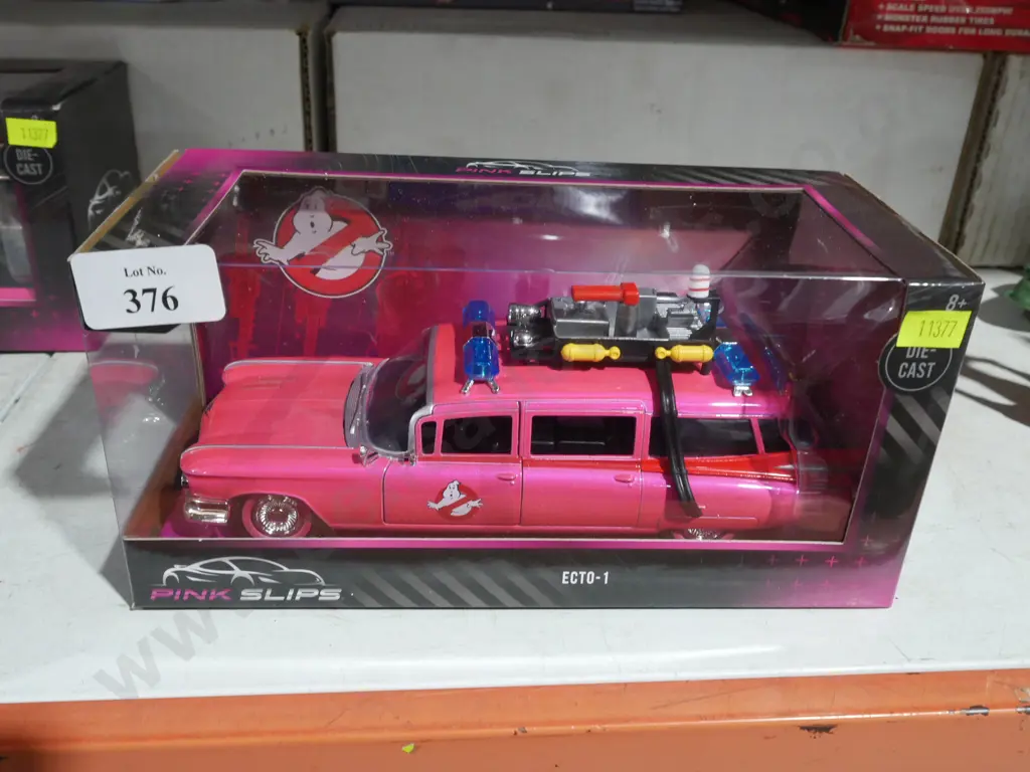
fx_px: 952
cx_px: 515
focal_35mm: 32
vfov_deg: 44.2
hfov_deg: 56.8
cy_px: 386
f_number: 7.1
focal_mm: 16
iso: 2000
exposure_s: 1/60
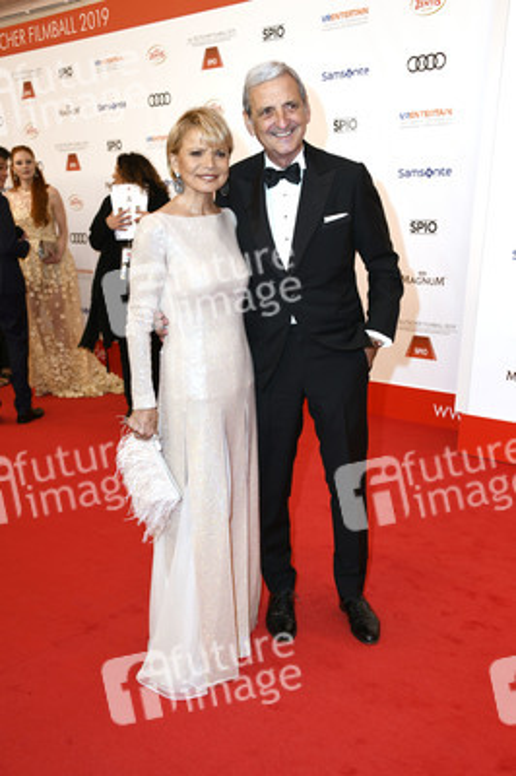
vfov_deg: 53.2
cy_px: 388
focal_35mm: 36
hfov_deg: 36.8
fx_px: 775
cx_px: 258
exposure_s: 1/160
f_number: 6.3
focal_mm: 36
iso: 250
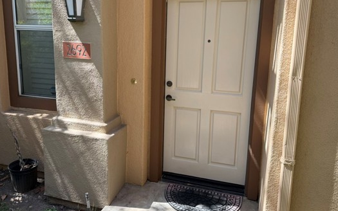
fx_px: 286
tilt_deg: -12.9
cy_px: 90
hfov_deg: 61.2
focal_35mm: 31
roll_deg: -0.5
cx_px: 160
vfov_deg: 40.5
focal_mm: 6.76
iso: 80
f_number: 1.78
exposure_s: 1/612
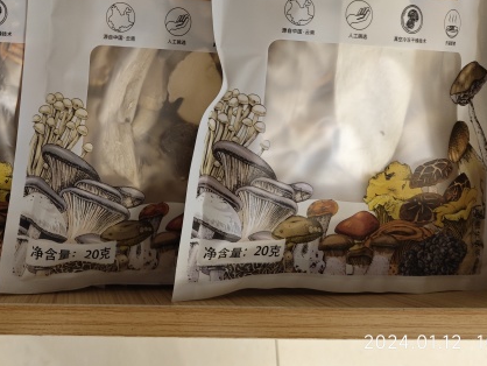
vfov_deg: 31.2
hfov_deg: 40.9
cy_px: 29
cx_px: 90
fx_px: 619
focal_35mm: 44
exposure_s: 1/33.3
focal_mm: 5.43
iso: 640
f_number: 1.8
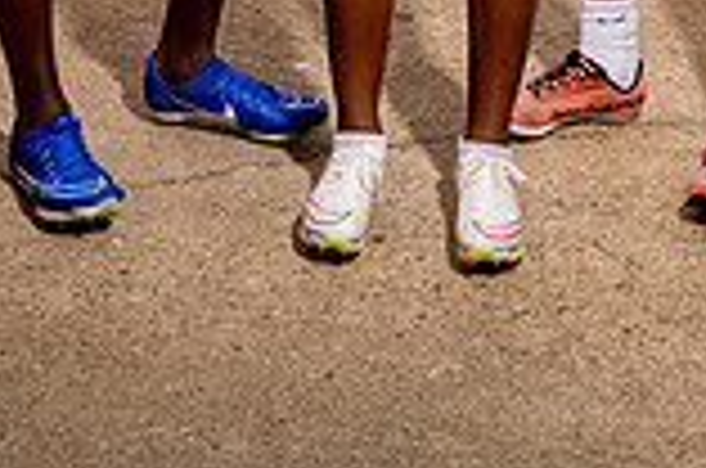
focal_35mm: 135
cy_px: -518
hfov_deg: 15.2
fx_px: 2642
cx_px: 409
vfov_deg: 9.4
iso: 160
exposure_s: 1/250
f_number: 6.3
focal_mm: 47
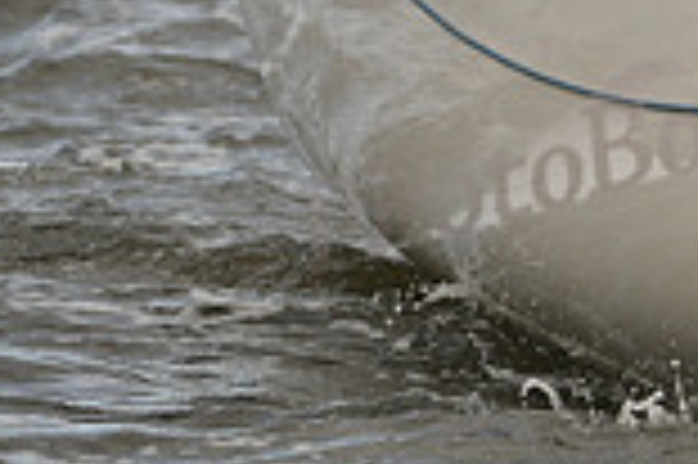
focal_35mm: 1051
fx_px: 20356
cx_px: 1171
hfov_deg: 2.0
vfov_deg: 1.3
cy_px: -142
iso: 320
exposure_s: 1/1000
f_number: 7.1
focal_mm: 280
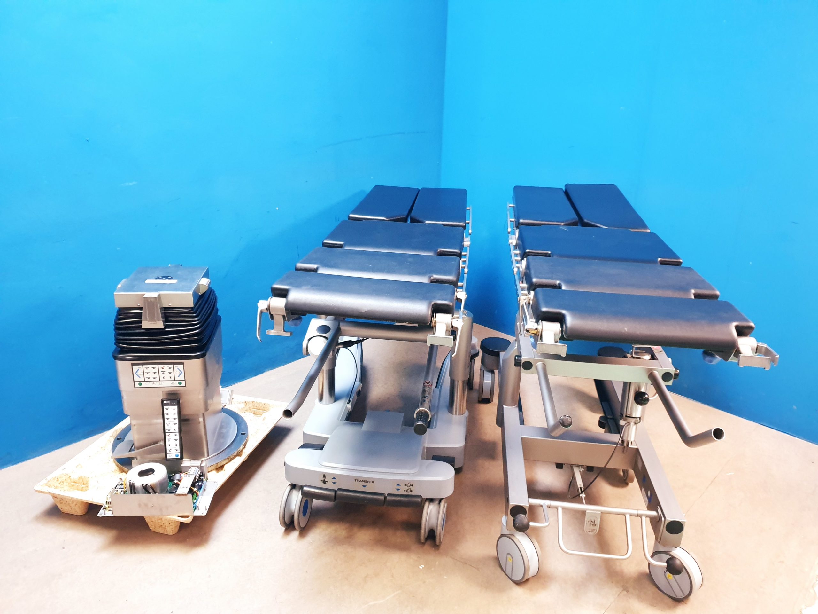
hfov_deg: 67.3
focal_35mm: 26
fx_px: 614
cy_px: 307
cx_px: 409
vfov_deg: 53.1
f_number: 1.5
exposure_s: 1/50
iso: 320
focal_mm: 4.3
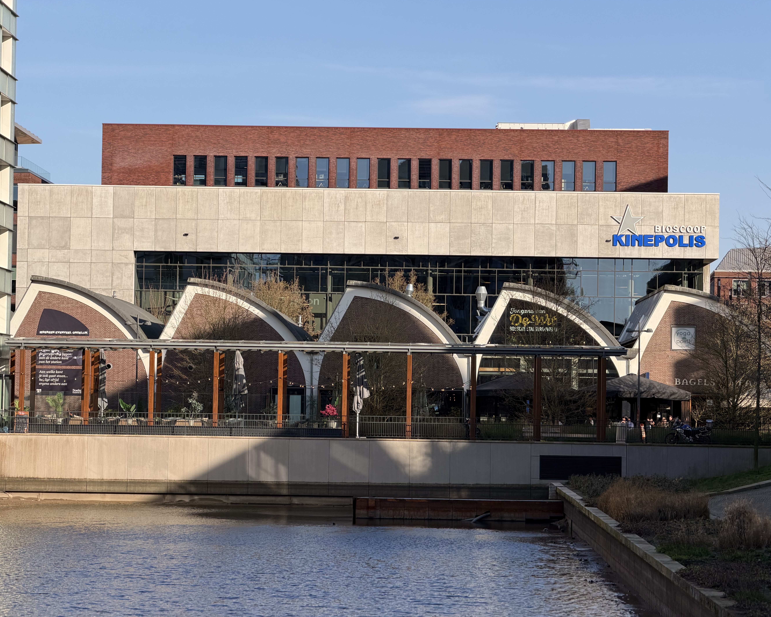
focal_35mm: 105
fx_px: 2396
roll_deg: -1.3
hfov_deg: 18.3
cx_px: 393
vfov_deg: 14.7
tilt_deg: +2.0
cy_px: 307
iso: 32
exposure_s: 1/638
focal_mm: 16.89
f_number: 2.8
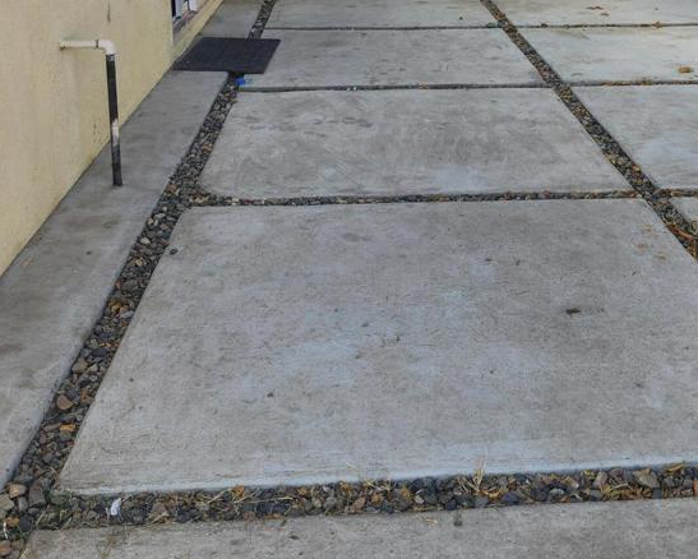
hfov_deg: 43.7
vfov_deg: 33.9
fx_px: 868
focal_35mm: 42
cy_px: 61
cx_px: 407
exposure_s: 1/180
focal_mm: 6.4
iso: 20
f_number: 1.8
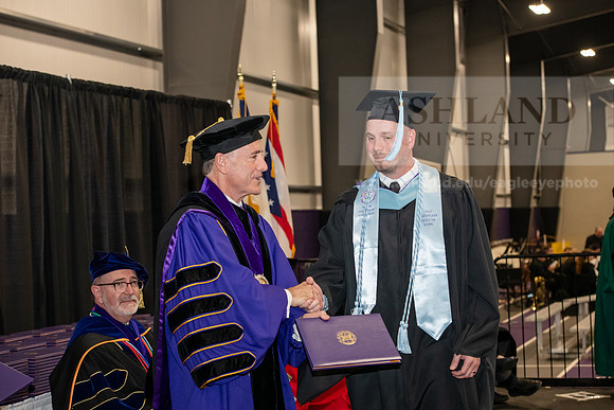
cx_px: 307
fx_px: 1194
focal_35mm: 70
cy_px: 205
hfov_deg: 28.8
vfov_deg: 19.5
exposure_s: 1/200
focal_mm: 70
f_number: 5.6
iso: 2500
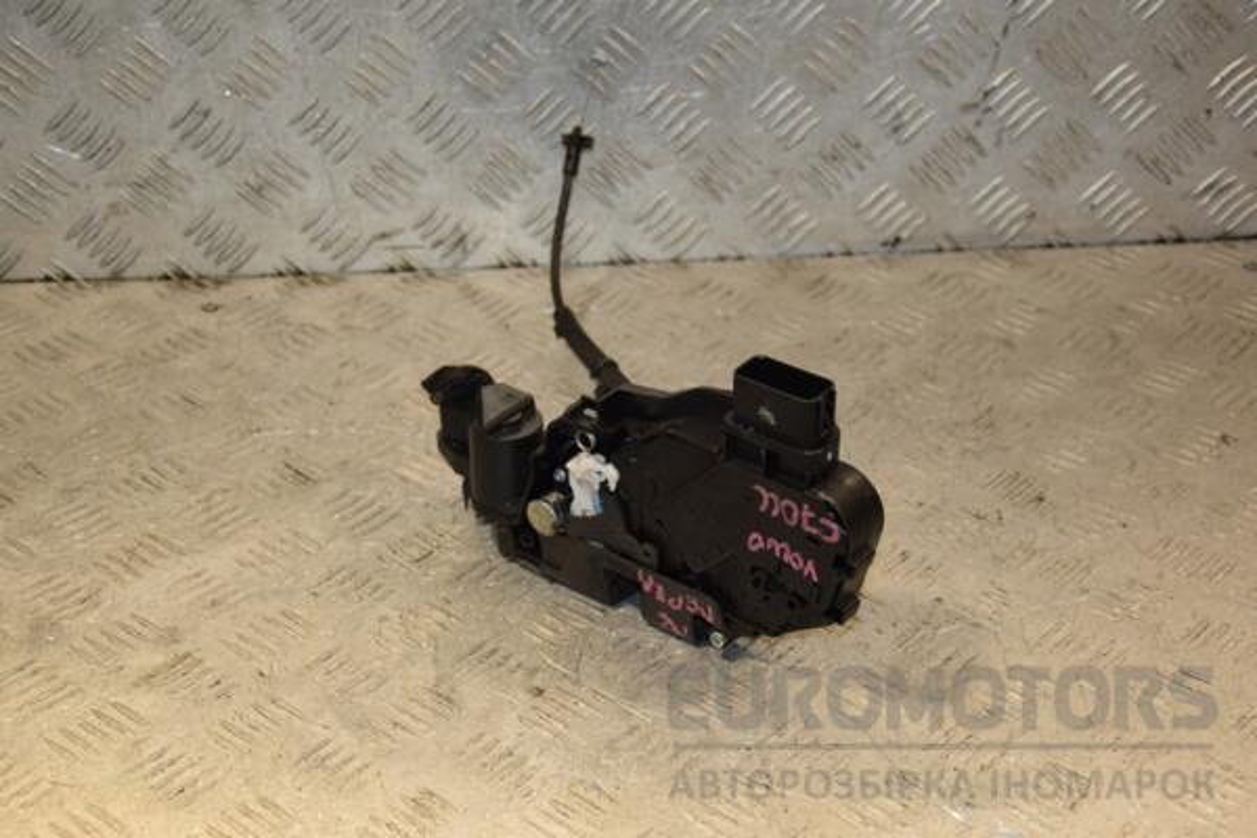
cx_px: 628
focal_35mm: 68
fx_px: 2357
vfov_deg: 20.2
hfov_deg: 29.9
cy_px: 419
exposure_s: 1/200
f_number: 5
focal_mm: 45
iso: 800
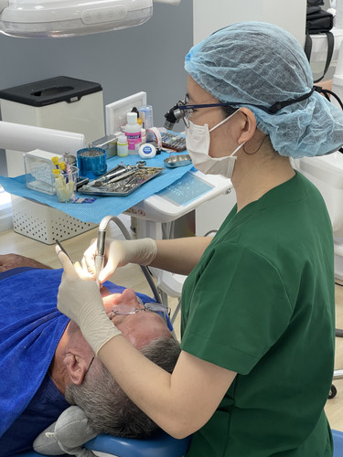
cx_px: 172
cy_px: 228
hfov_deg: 22.9
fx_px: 846
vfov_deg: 30.3
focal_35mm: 64
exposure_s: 1/100
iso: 100
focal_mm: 7.5
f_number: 2.2
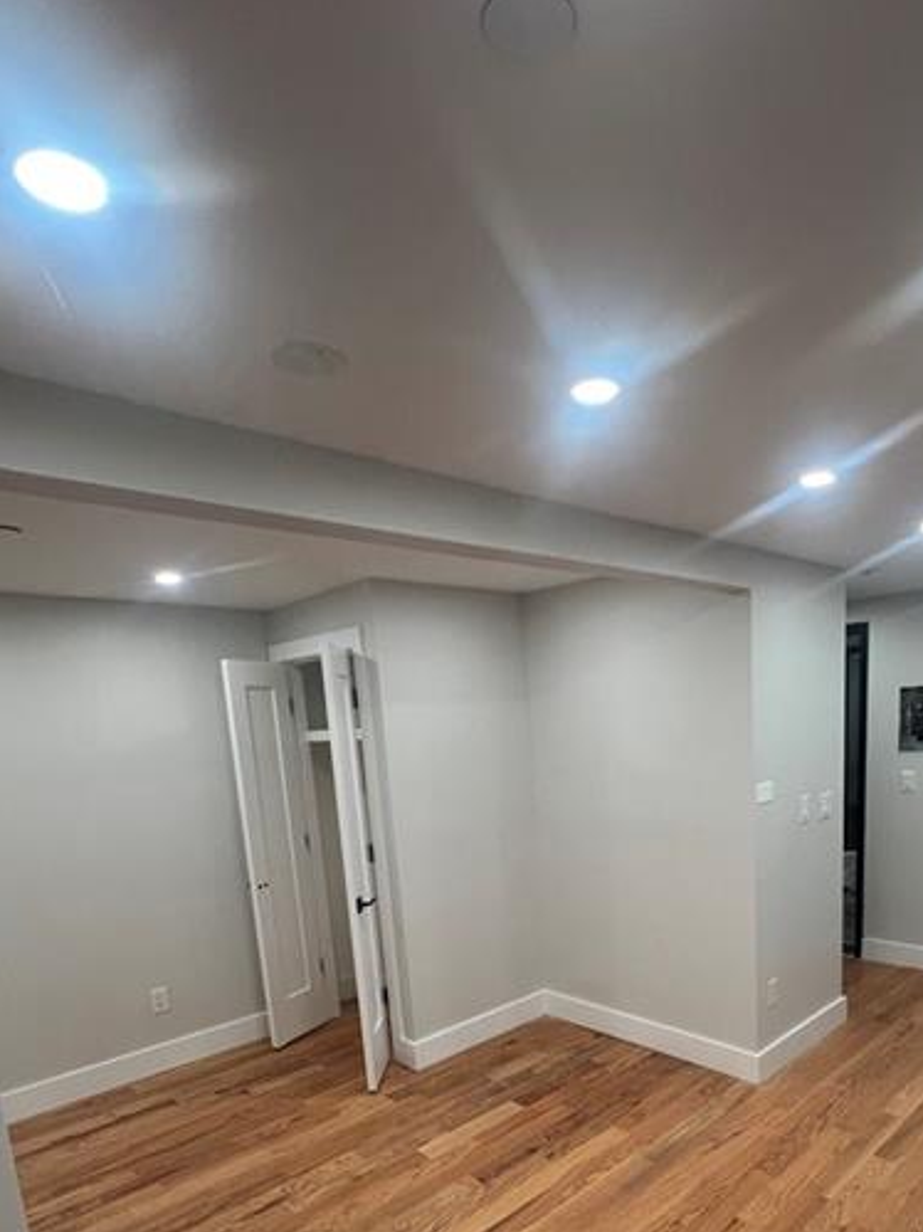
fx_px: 711
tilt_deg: -8.8
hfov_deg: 64.8
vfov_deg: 78.0
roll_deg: +4.0
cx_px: 590
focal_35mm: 20
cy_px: 859
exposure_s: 1/120
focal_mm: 1.57
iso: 160
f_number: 1.8
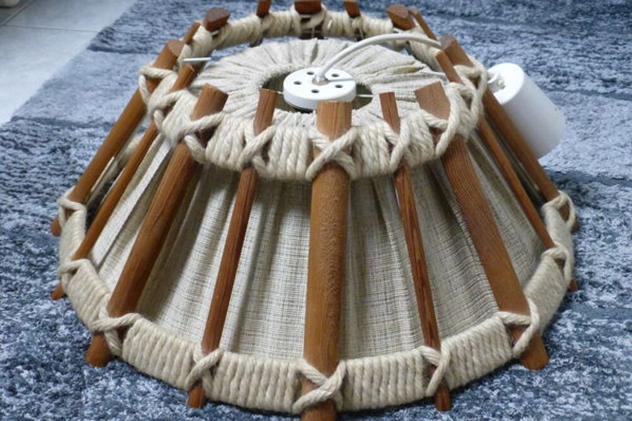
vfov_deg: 28.0
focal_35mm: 48
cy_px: 226
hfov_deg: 41.1
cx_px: 316
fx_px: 842
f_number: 4.1
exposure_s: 1/60
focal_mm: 7.9
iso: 800
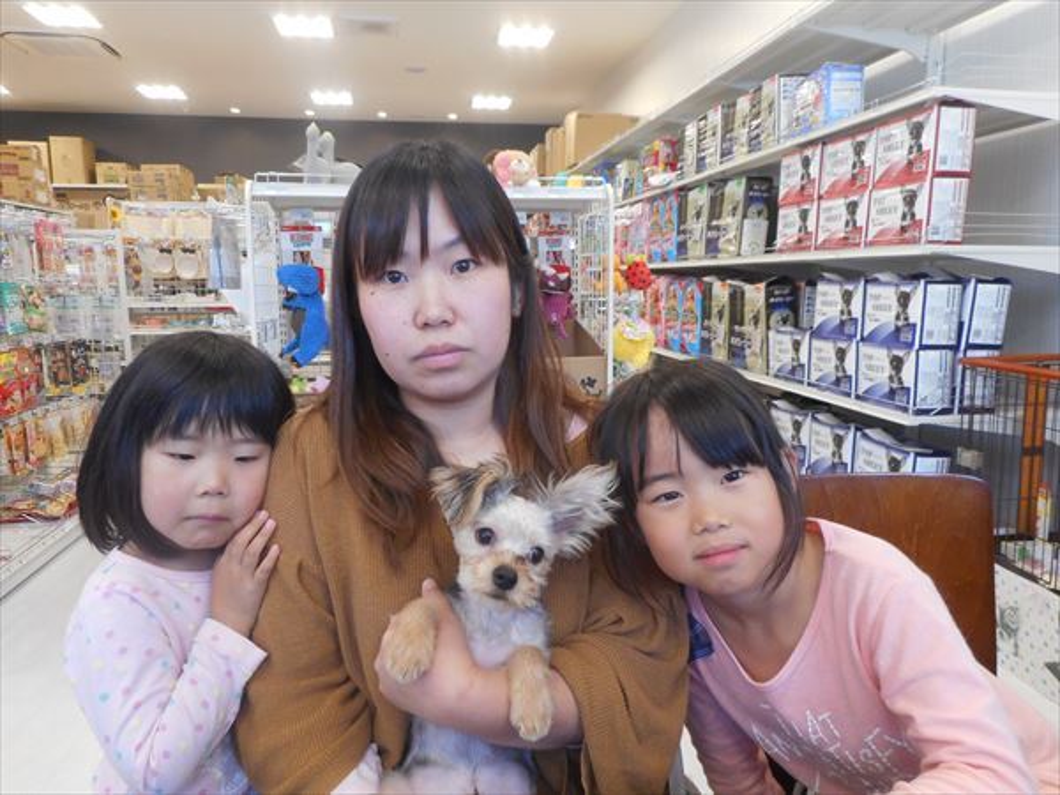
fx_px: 766
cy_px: 398
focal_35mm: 25
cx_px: 530
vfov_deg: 54.9
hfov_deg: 69.4
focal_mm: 4.5
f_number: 3.7
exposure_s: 1/30
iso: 200
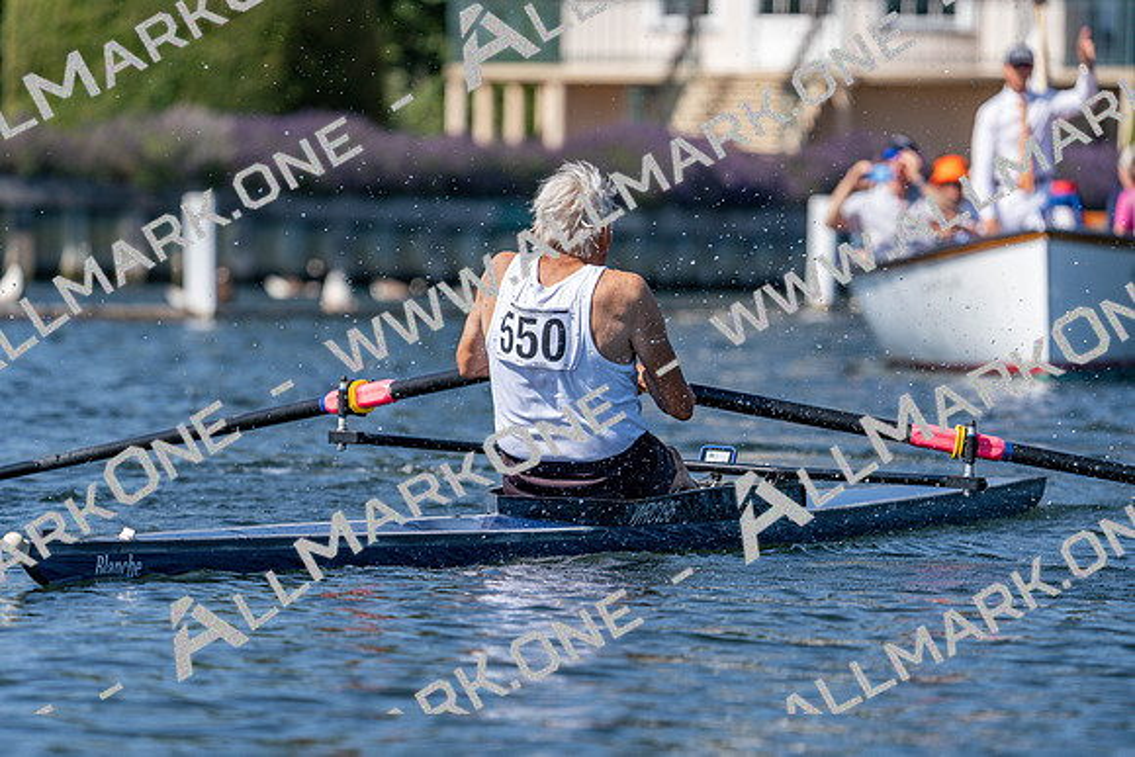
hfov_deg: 6.0
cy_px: 378
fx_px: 10848
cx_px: 568
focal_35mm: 344
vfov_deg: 4.0
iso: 200
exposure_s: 1/1600
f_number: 6.3
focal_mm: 344
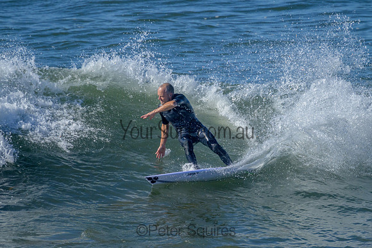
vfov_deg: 1.3
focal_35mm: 1021
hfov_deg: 2.0
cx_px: 237
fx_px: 10550
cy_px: 130
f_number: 11
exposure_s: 1/2000
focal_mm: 800
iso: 900
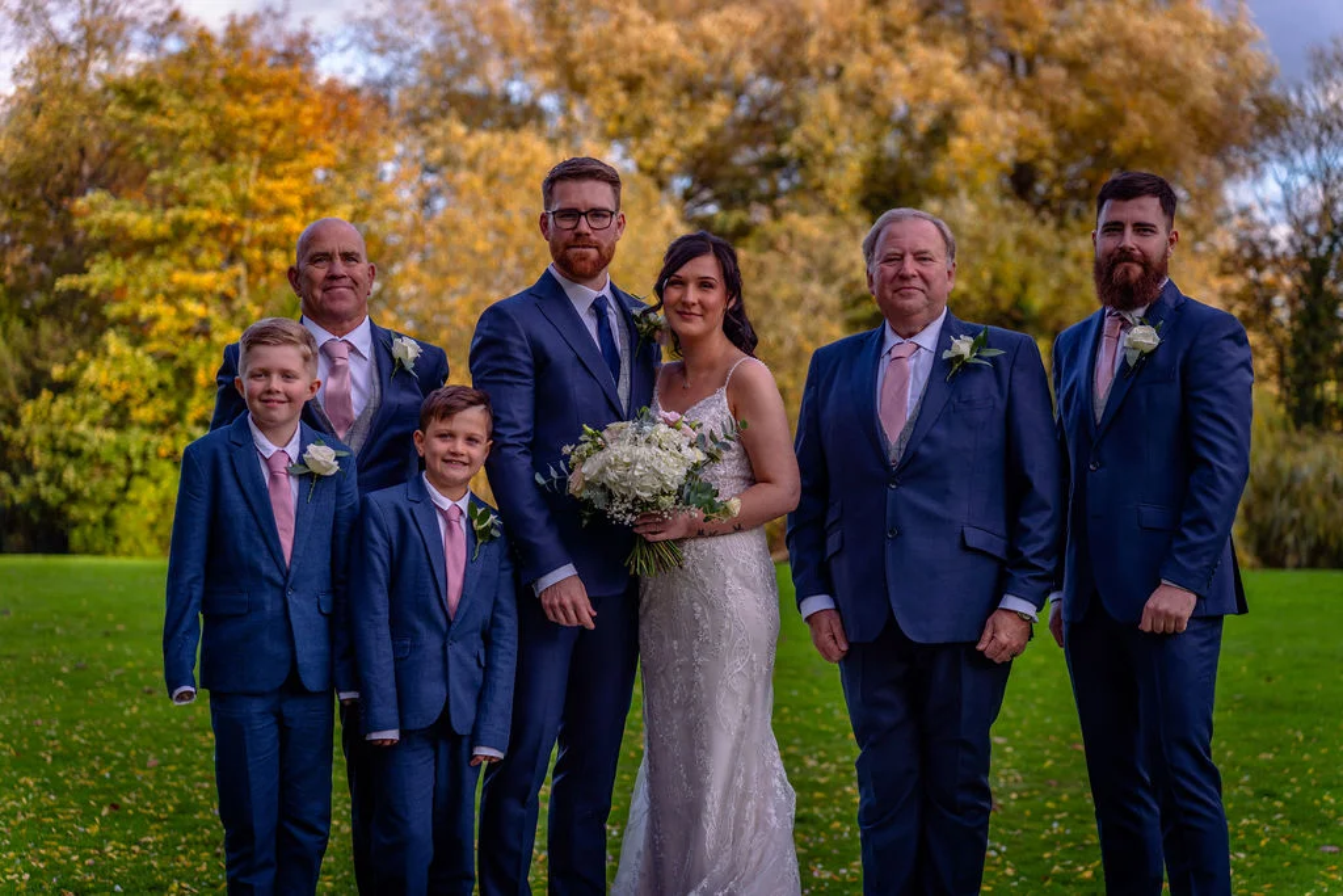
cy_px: 448
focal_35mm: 70
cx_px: 672
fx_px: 2612
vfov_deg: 19.5
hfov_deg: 28.8
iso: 100
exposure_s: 1/250
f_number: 2.8
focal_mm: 70
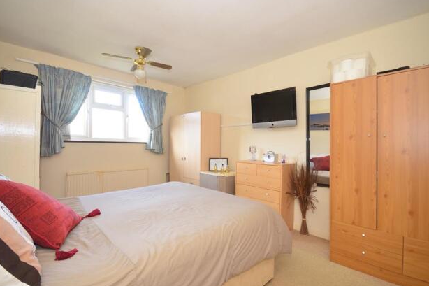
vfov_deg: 73.7
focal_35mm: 16
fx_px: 191
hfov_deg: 96.7
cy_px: 143
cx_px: 211
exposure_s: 1/25
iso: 640
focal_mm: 10
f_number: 6.3
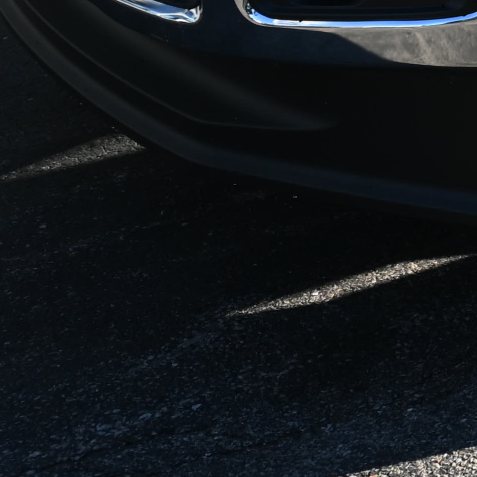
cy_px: -275
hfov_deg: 10.3
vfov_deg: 11.2
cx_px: 1106
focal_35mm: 149
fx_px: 2323
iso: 140
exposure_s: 1/250
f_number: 5.6
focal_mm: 20
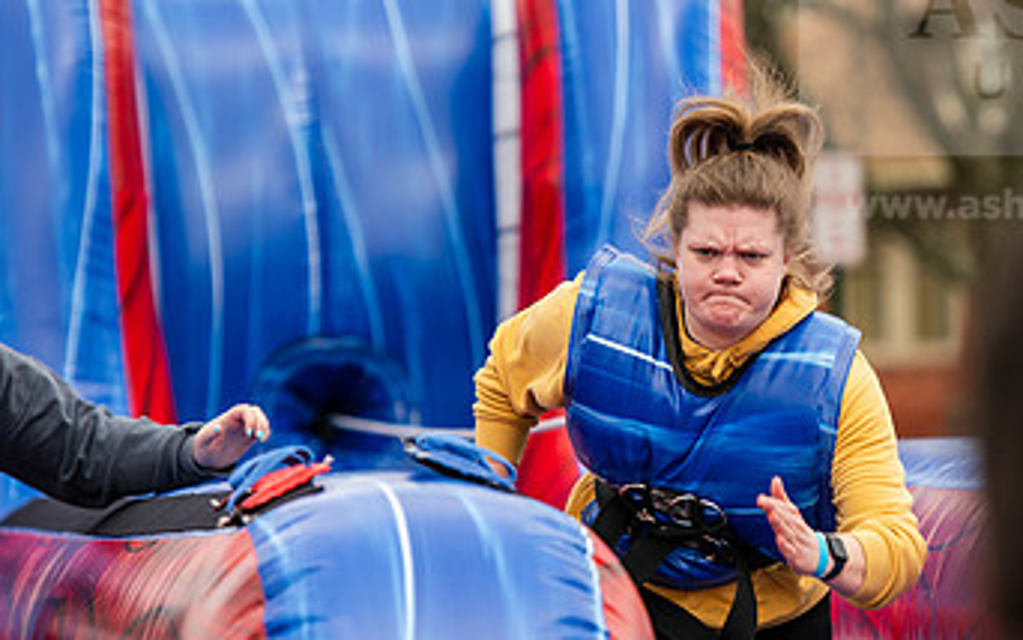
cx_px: 709
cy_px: 268
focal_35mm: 285
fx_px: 7948
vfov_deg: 4.6
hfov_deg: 7.4
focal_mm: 165
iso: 125
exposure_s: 1/800
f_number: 3.5
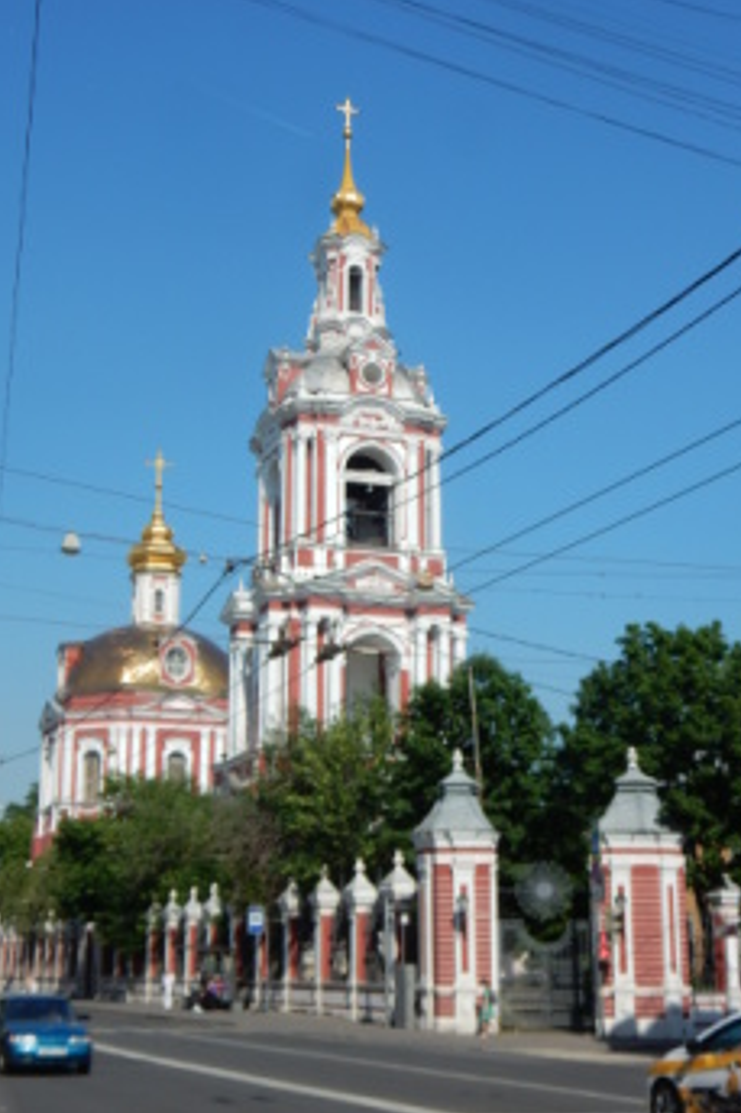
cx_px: 356
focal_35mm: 54
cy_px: 560
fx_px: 1669
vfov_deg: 36.9
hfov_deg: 25.0
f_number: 4.5
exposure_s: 1/1250
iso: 125
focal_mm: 9
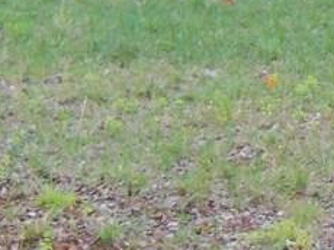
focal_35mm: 156
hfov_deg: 11.6
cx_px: 633
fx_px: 1504
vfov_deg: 9.3
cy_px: -65
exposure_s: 1/30
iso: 200
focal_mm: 6.2
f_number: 3.5
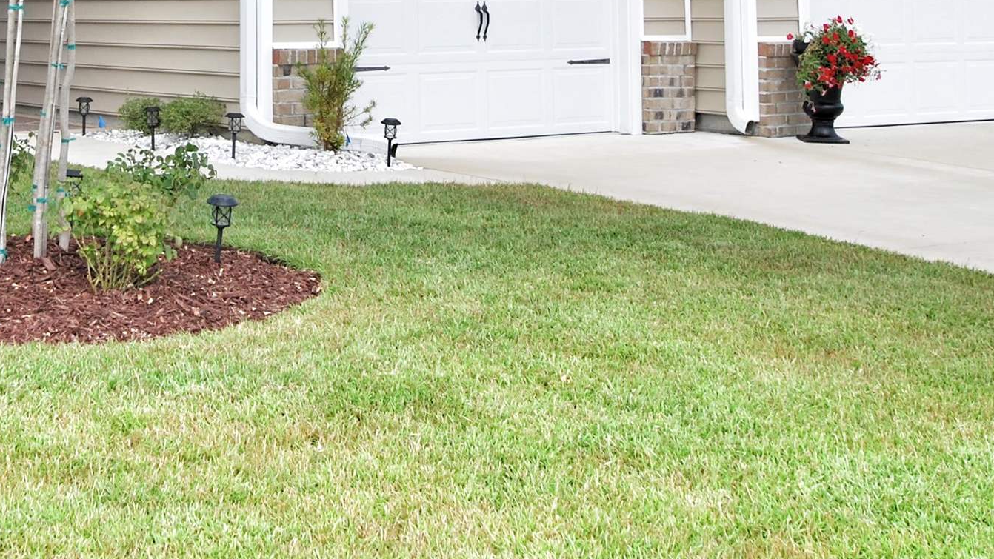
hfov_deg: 28.8
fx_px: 1898
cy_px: -125
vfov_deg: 16.1
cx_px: 218
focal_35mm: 72
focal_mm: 20
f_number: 7.1
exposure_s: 1/200
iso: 100
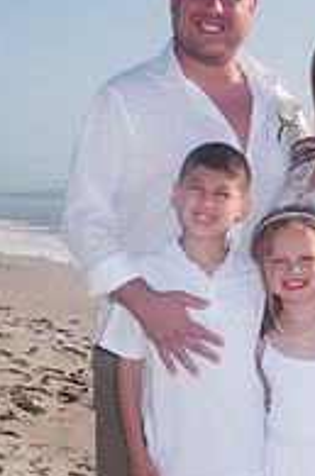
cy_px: 332
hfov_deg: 13.9
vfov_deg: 21.0
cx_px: 277
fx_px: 1280
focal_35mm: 97
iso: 100
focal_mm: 28
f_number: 10
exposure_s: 1/250
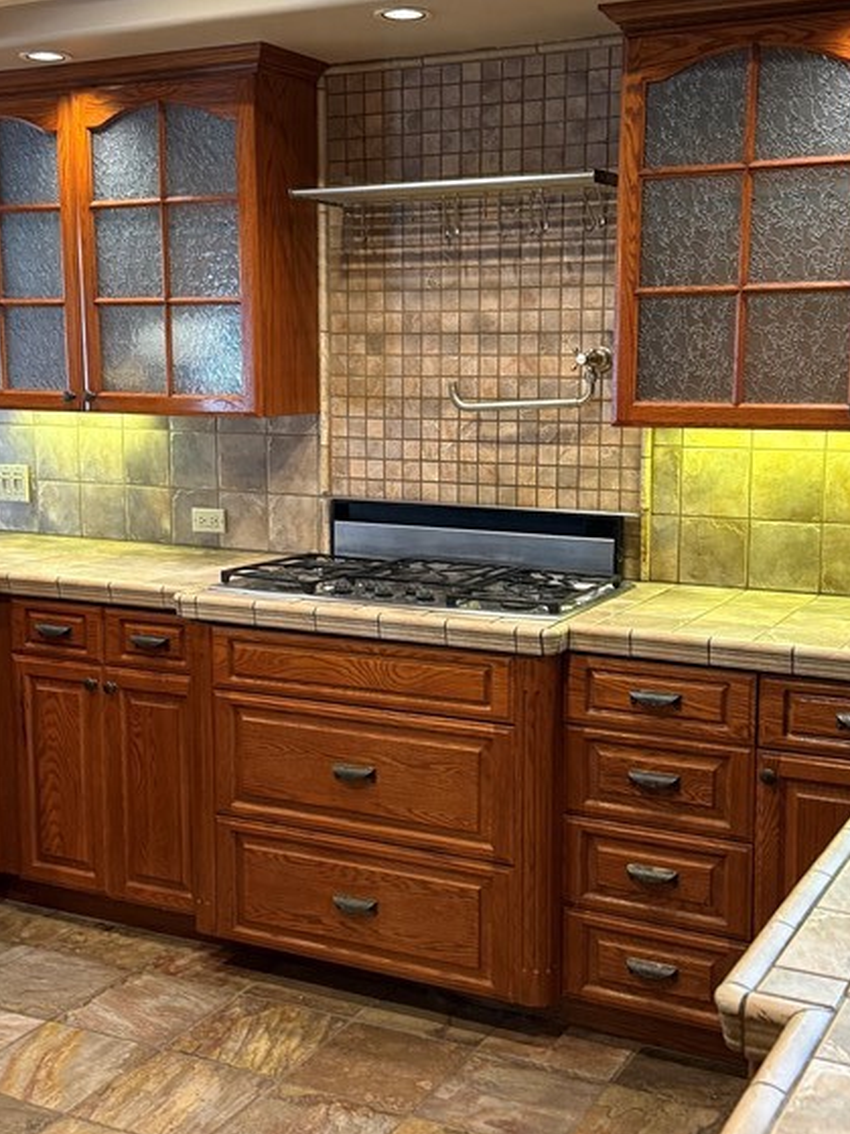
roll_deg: +0.5
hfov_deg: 32.9
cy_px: 582
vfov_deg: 43.0
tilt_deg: -7.9
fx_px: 1441
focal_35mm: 44
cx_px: 414
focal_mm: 6.76
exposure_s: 1/60
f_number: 1.78
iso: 320
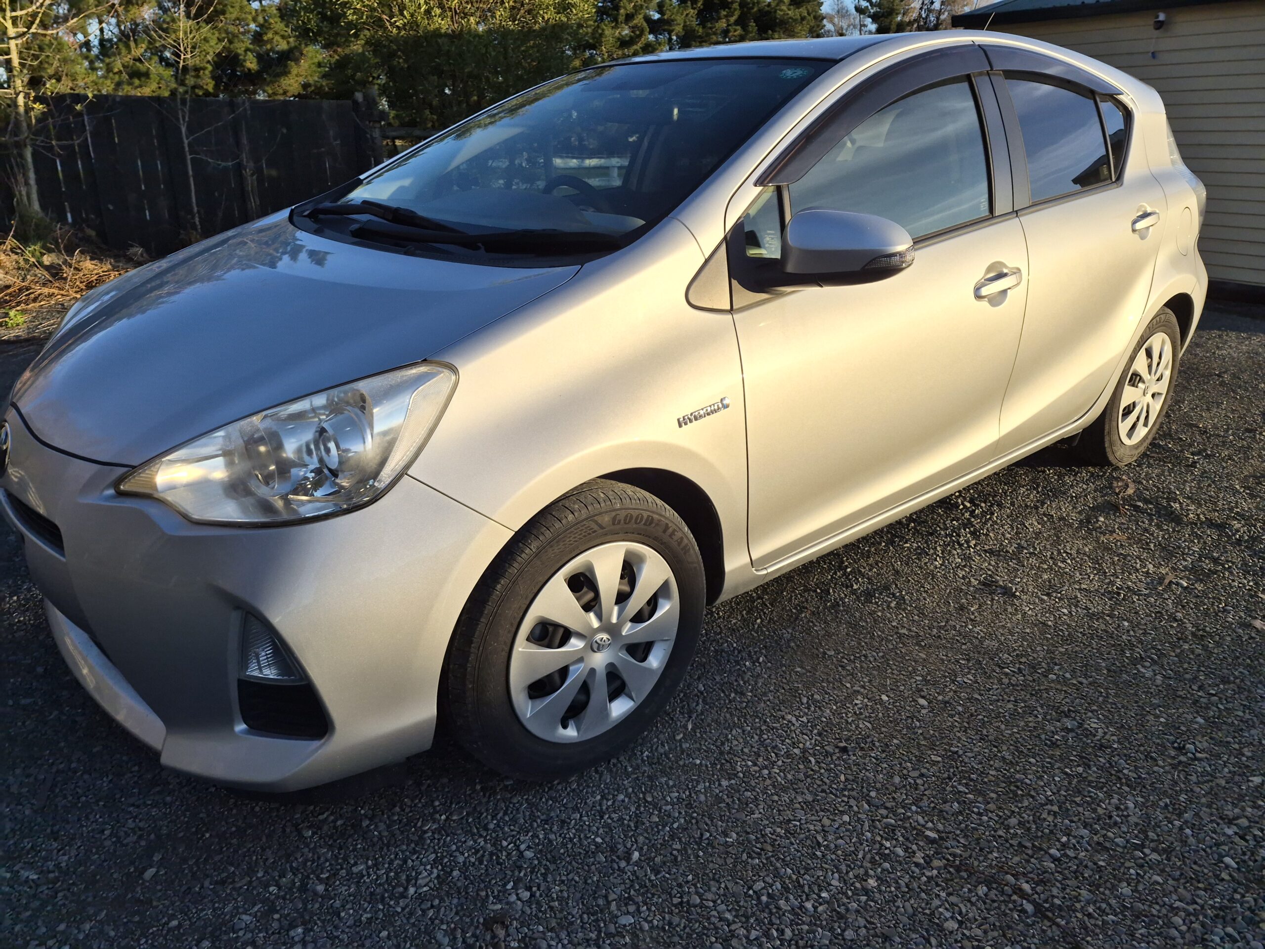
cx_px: 632
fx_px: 841
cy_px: 474
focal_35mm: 23
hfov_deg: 73.9
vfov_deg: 58.9
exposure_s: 1/7696
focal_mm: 5.4
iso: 80
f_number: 1.8
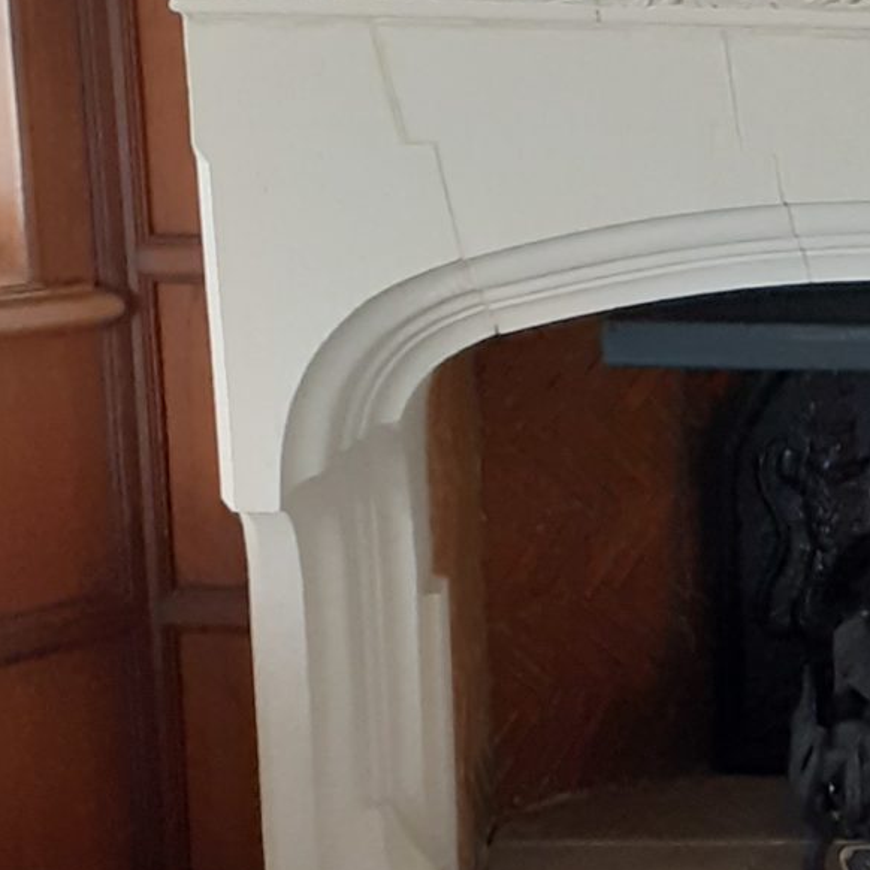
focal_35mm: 105
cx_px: 1063
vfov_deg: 16.5
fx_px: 2986
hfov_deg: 15.9
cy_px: 602
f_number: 1.9
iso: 250
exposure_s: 1/33
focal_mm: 3.6
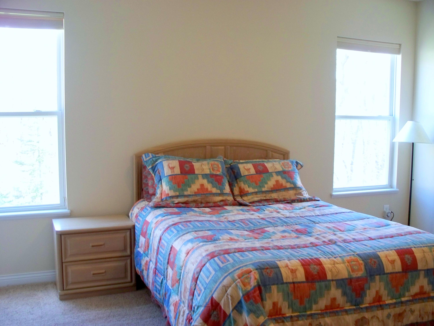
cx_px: 217
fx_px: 451
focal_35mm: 36
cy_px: 163
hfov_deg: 51.4
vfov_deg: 39.7
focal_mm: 7.54
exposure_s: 1/60
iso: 250
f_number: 2.8
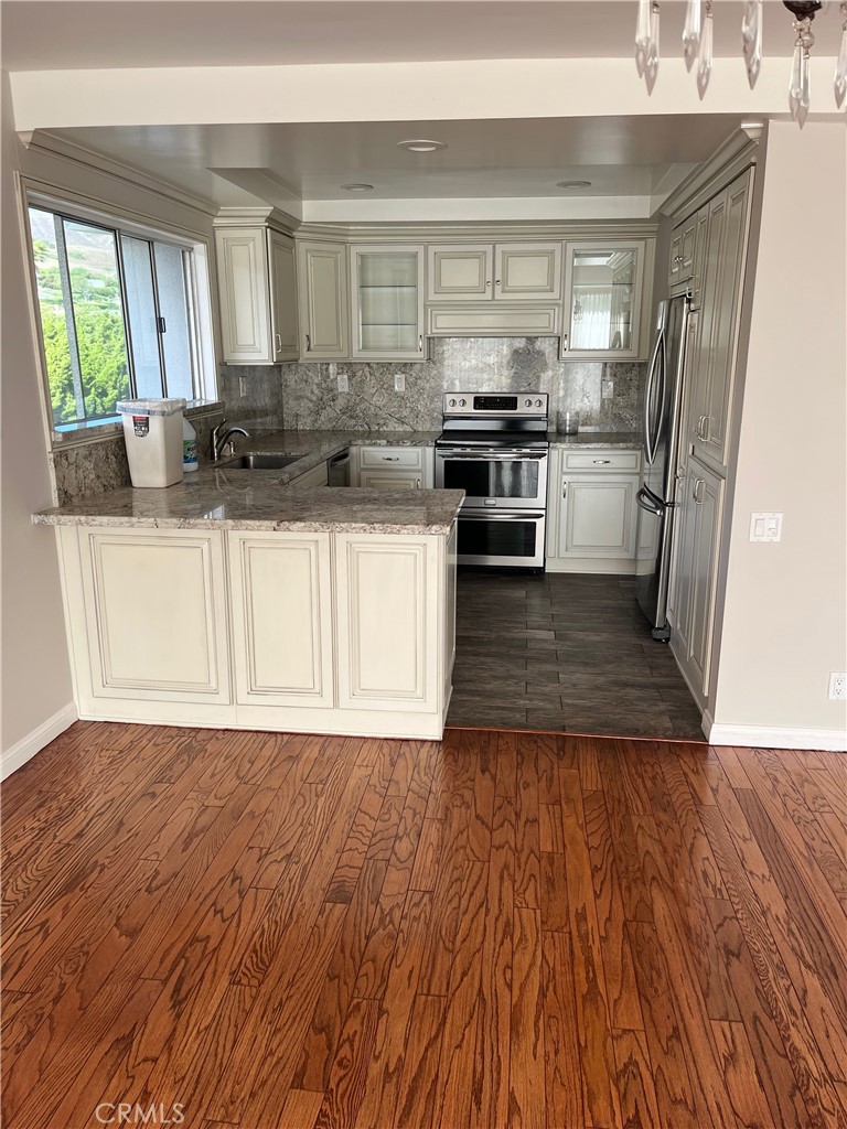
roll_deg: +0.5
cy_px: 564
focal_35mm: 26
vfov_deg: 67.3
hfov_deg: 53.1
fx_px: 848
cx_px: 424
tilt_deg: -15.7
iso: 40
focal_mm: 5.1
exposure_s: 1/234
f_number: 1.6
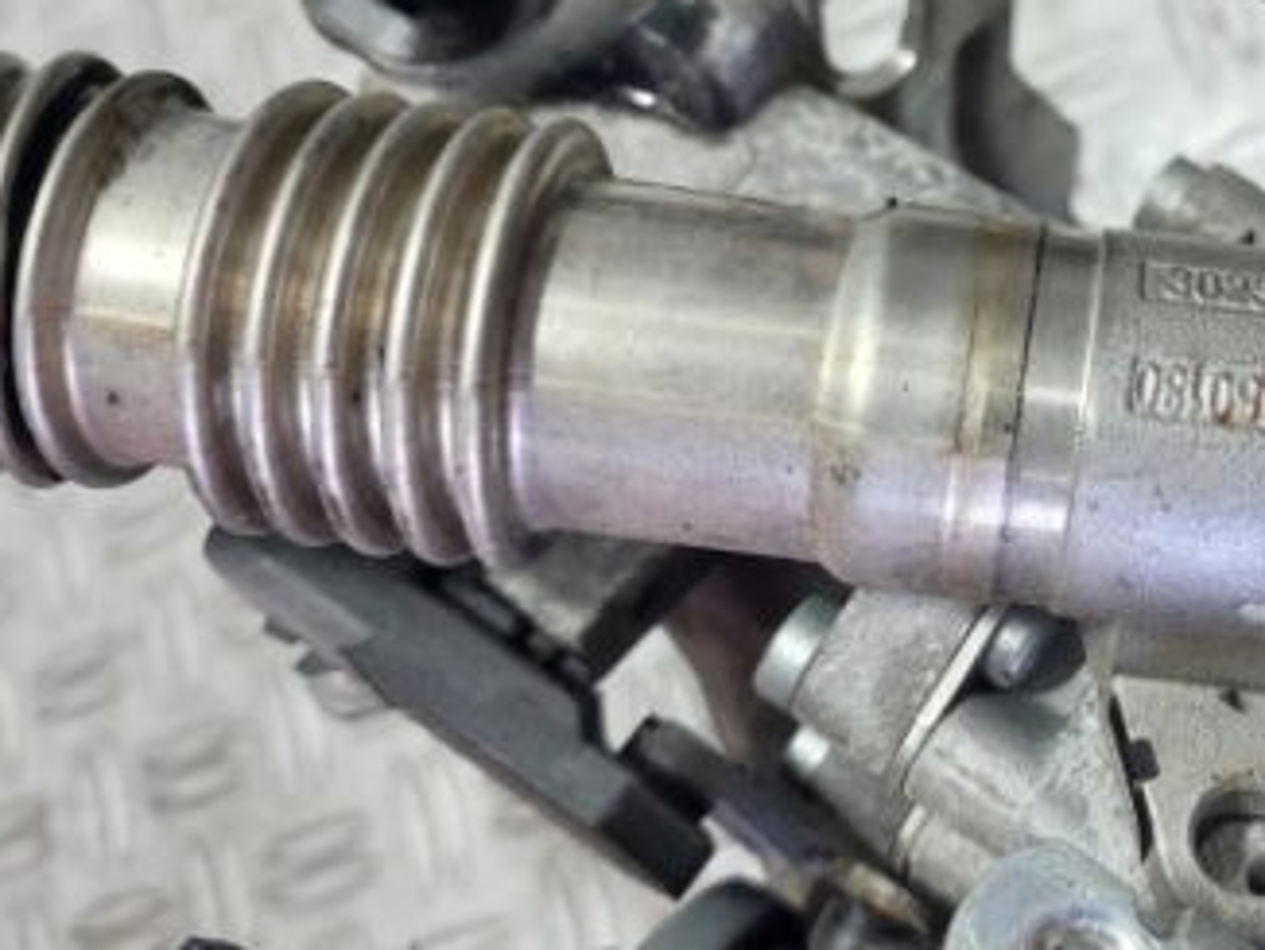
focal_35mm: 46
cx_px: 1083
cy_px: 427
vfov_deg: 31.5
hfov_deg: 39.0
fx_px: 1682
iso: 80
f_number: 1.8
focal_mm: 5.23
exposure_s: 1/50
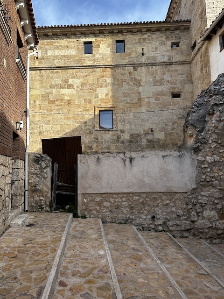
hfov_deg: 56.8
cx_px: 112
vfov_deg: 71.6
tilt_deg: +5.5
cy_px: 150
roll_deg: +0.1
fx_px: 207
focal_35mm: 24
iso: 80
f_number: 1.78
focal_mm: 6.86
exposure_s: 1/1495
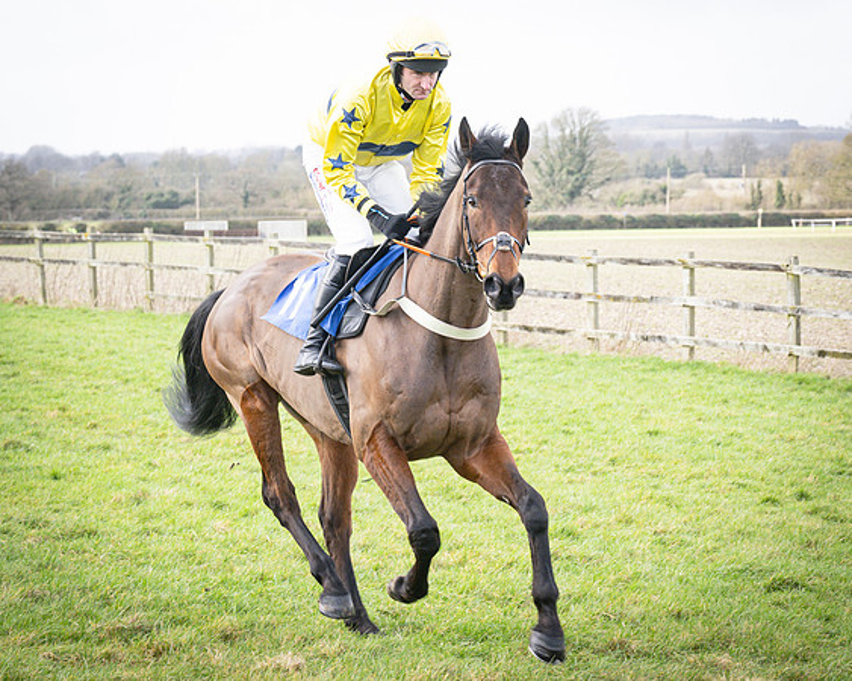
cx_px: 512
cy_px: 340
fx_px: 2982
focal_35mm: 118
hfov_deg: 16.2
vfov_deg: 13.0
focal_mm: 70
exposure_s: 1/500
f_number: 5.6
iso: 400
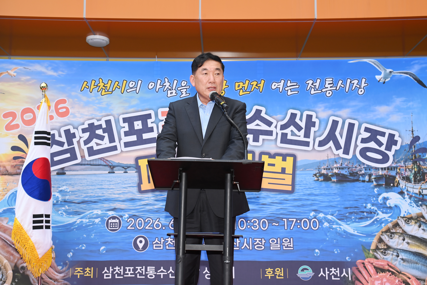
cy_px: 142
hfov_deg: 41.1
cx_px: 214
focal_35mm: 48
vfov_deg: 28.1
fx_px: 569
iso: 400
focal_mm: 48
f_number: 6.3
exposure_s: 1/500
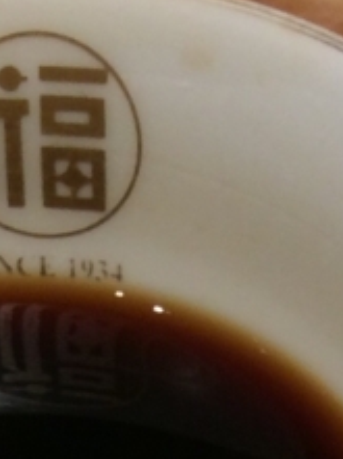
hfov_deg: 10.0
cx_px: 61
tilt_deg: -59.9
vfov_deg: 12.1
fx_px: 1961
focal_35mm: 148
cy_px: 864
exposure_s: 1/24
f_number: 2.4
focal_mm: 3.3
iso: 50
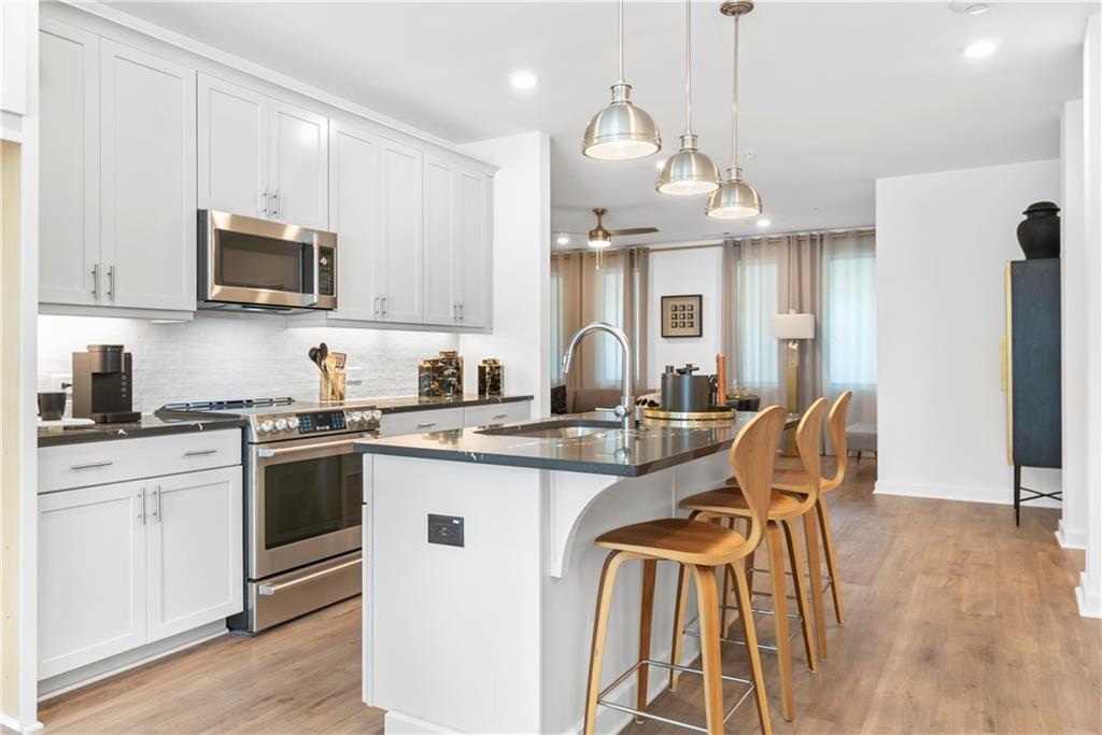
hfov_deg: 73.7
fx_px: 735
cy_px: 368
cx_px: 551
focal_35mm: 24
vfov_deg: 53.1
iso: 250
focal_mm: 24
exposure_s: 1/3
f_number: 8
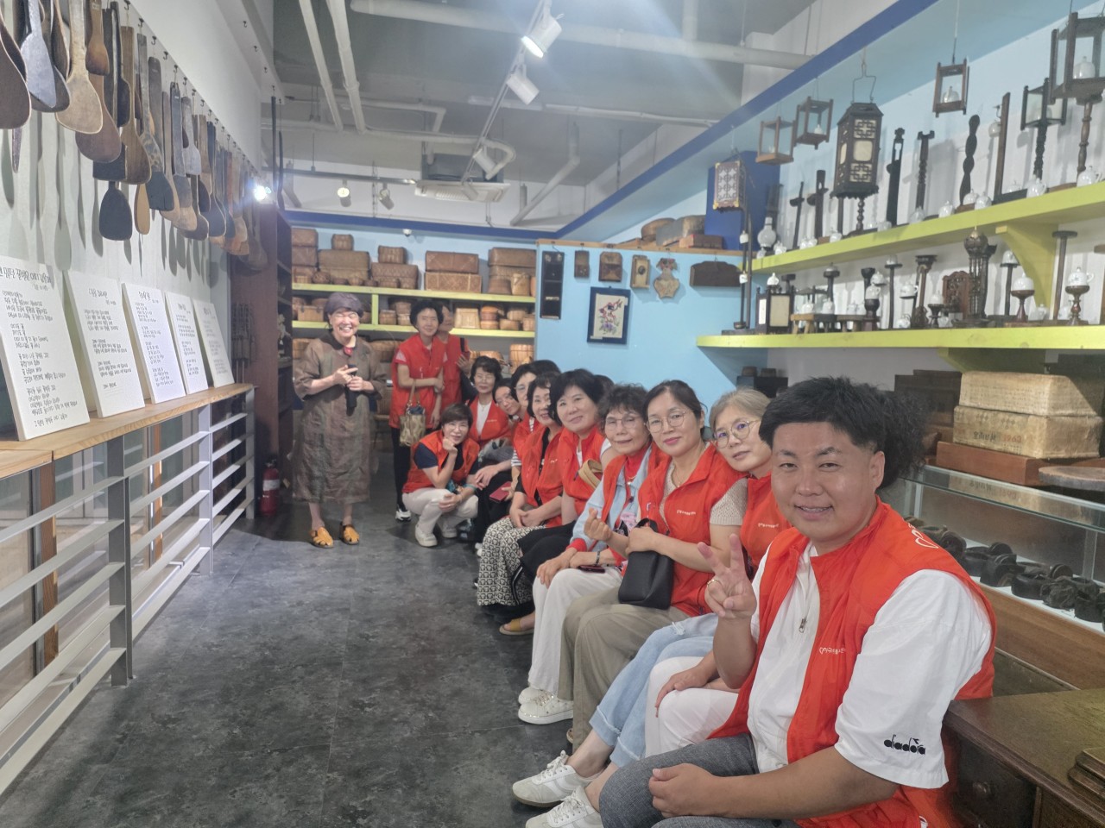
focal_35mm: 23
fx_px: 734
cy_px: 414
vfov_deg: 58.9
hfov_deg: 73.9
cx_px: 552
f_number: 1.7
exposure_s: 1/120
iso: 1000
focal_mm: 6.3
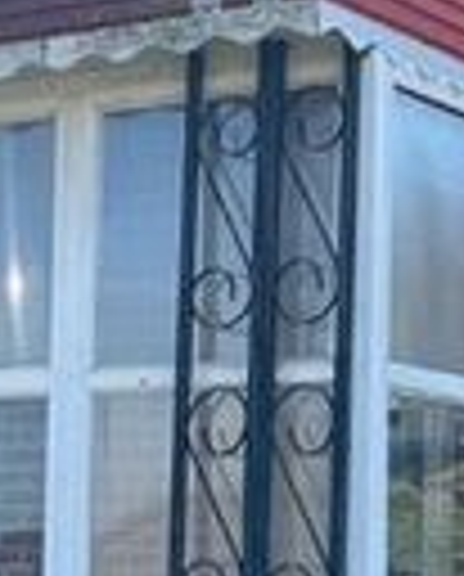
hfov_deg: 11.7
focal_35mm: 132
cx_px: 41
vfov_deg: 14.5
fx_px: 2258
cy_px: 362
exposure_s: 1/1159
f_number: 1.5
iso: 50
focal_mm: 5.7
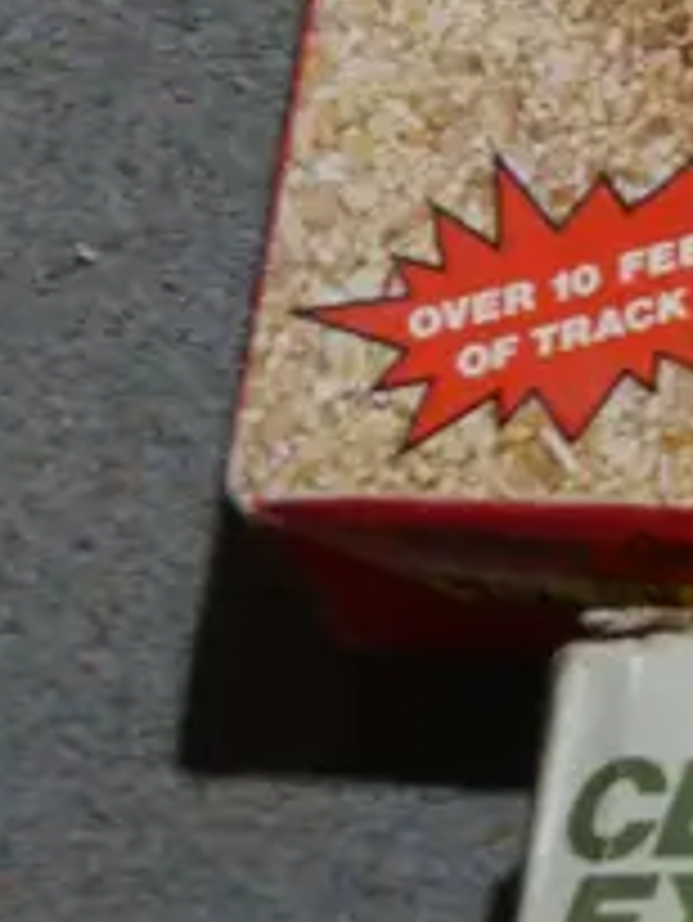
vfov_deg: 10.4
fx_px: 5066
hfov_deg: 7.4
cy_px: 315
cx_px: 1600
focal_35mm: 190
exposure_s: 1/60
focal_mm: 19
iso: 320
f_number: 4.1
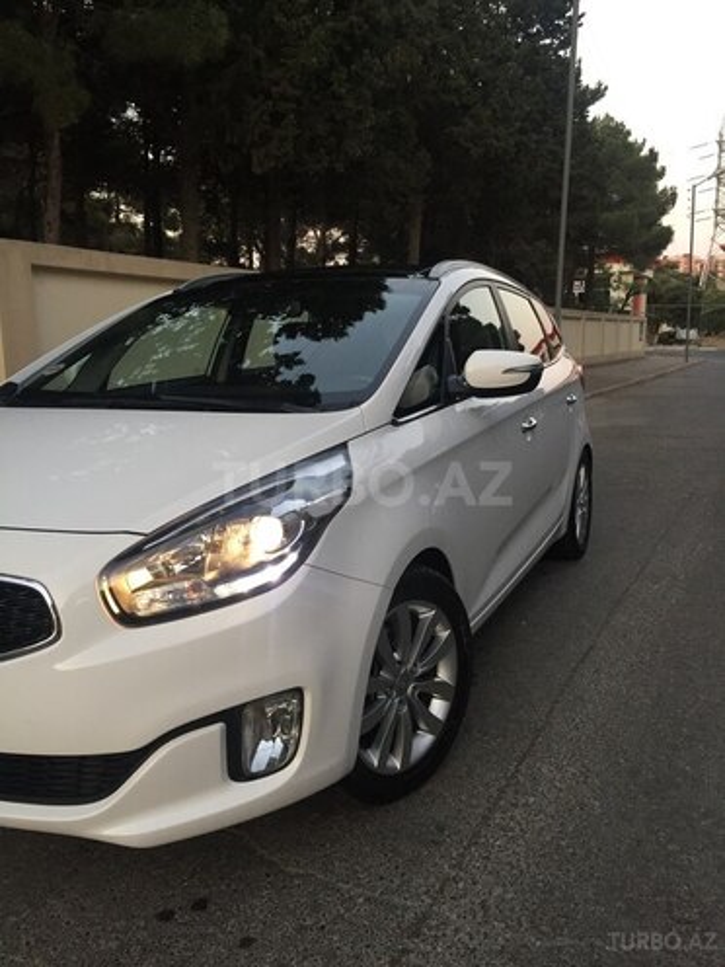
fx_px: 810
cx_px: 362
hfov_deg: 48.2
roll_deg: +0.6
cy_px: 484
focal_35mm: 29
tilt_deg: -8.7
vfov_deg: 61.7
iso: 64
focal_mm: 4.15
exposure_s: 1/33
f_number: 2.2
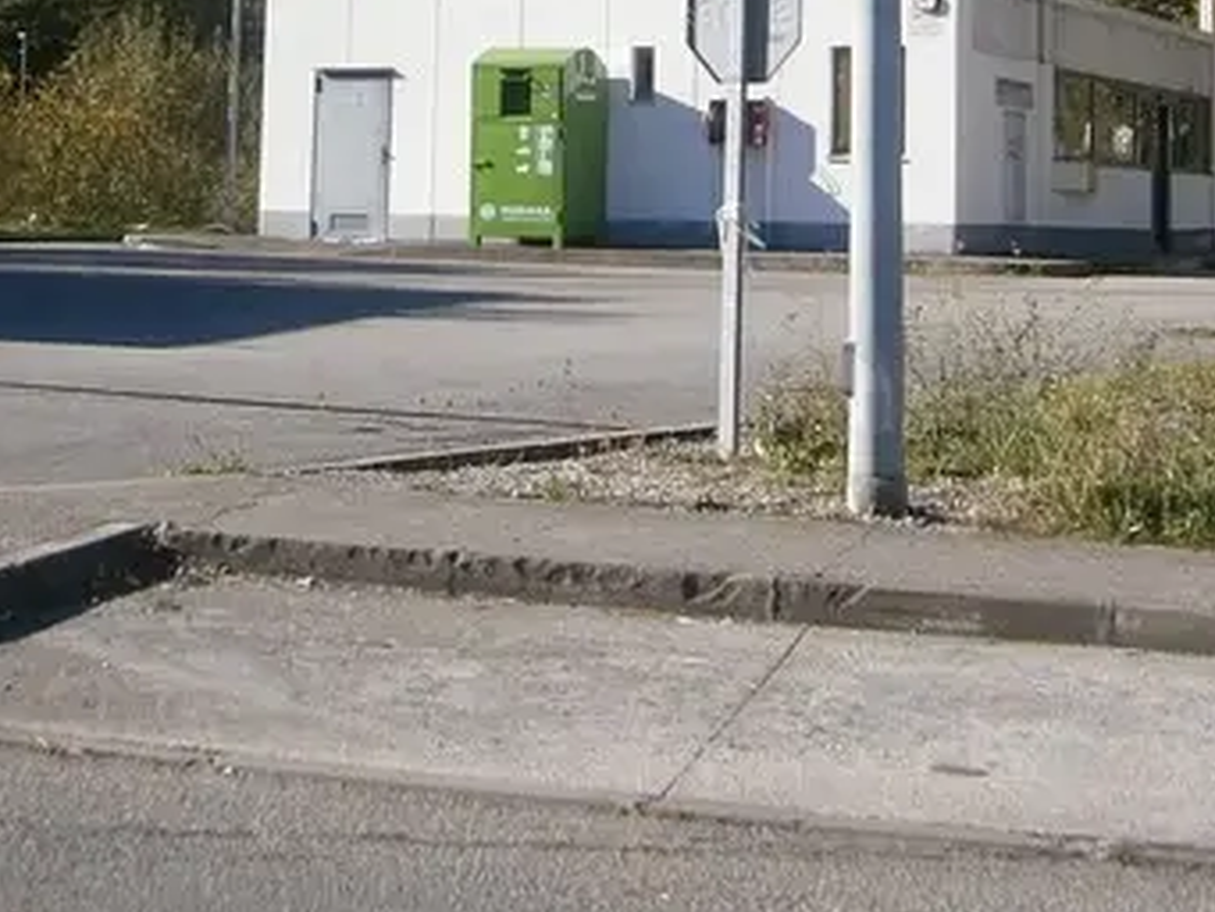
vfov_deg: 18.1
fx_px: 2739
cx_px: 624
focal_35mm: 78
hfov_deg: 25.0
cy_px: -150
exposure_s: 1/1000
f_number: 2.8
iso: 80
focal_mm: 4.7
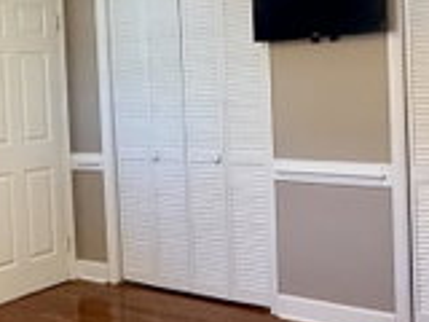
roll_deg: +2.5
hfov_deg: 34.0
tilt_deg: -2.1
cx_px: 141
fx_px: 694
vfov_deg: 26.0
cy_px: 123
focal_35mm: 56
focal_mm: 2.22
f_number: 2.2
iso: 640
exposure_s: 1/60
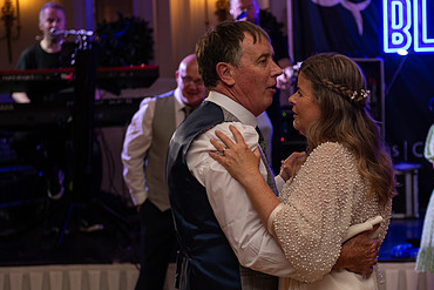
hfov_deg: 21.6
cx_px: 301
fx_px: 1134
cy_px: 178
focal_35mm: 94
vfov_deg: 14.6
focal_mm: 60
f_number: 3.5
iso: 500
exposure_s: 1/160
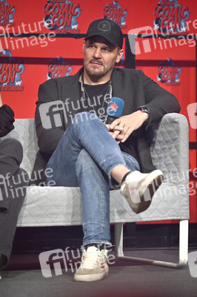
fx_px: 1644
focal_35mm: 200
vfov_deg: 10.3
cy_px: 148
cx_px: 98
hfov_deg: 6.9
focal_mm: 200
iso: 1000
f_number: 2.8
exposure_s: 1/400
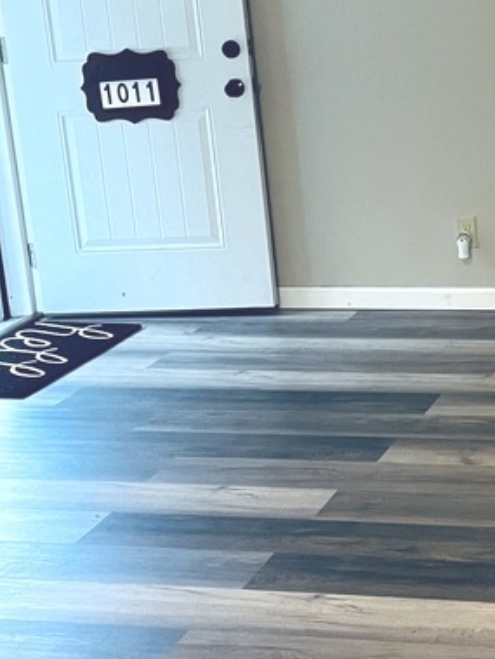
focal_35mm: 74
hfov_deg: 19.0
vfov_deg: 26.1
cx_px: 563
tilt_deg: -11.5
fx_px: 1409
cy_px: 190
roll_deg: +4.1
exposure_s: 1/60
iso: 320
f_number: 1.6
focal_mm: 4.2
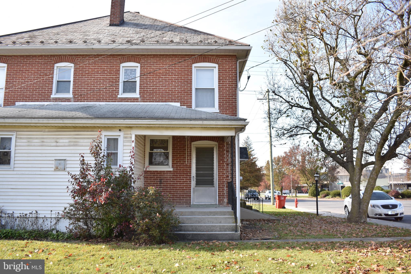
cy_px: 137
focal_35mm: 32
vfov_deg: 41.7
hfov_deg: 59.5
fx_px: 360
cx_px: 206
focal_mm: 21
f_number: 5.6
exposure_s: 1/100
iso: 100
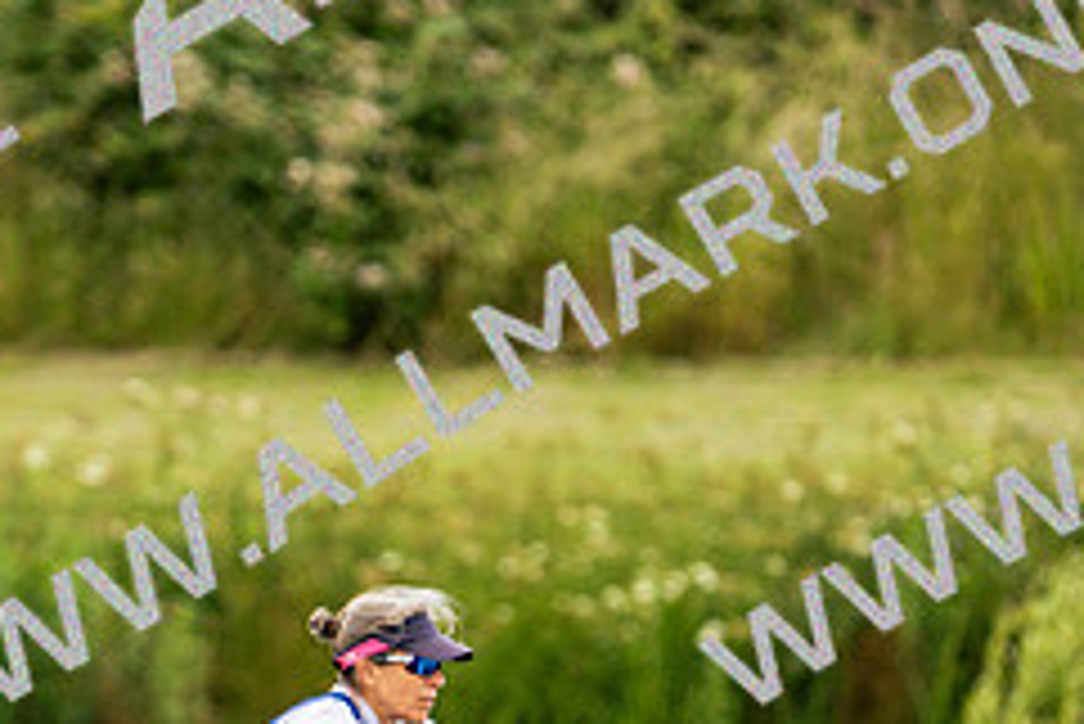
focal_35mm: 1445
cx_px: 373
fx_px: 43535
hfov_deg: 1.4
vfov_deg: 1.0
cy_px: 780
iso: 640
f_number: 6.3
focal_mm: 600
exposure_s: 1/2000
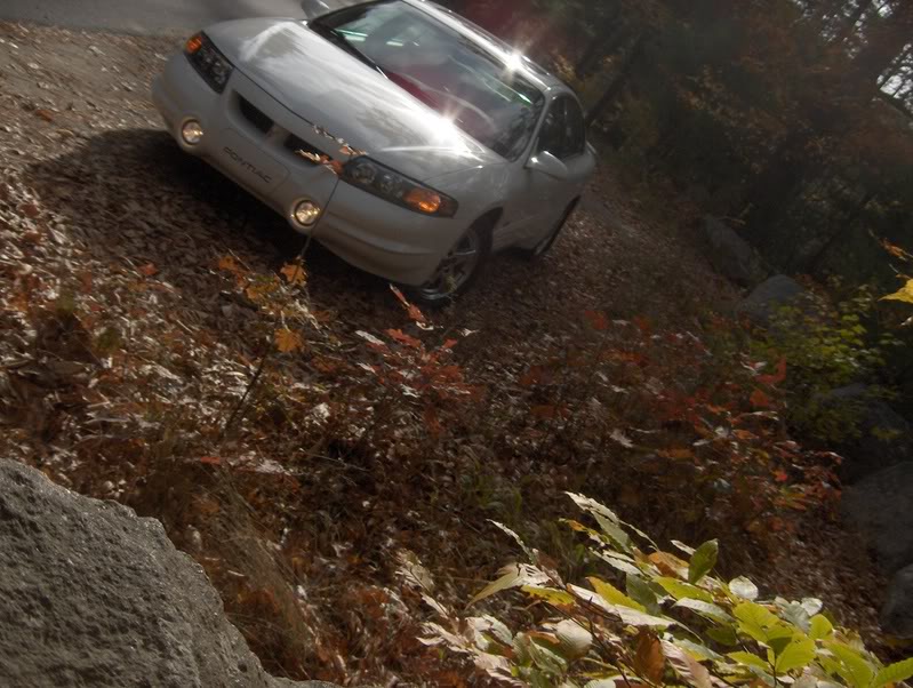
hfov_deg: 47.8
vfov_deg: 36.9
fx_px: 1030
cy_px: 344
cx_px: 456
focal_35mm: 39
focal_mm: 8
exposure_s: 1/980
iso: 100
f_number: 2.8
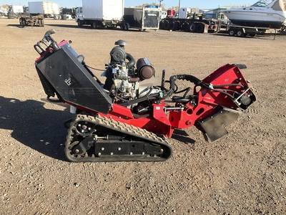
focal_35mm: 29
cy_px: 108
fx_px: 240
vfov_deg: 48.2
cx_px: 143
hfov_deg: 61.7
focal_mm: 3
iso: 25
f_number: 1.8
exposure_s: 1/691
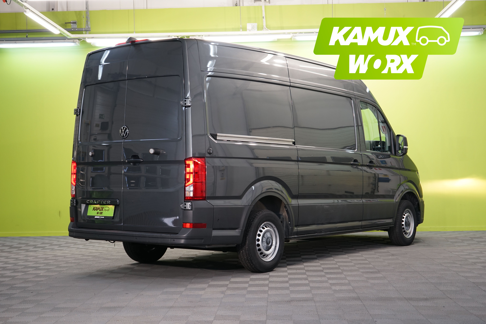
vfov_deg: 26.0
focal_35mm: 52
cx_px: 243
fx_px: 702
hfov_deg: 38.2
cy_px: 162
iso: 500
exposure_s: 1/30
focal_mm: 52
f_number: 5
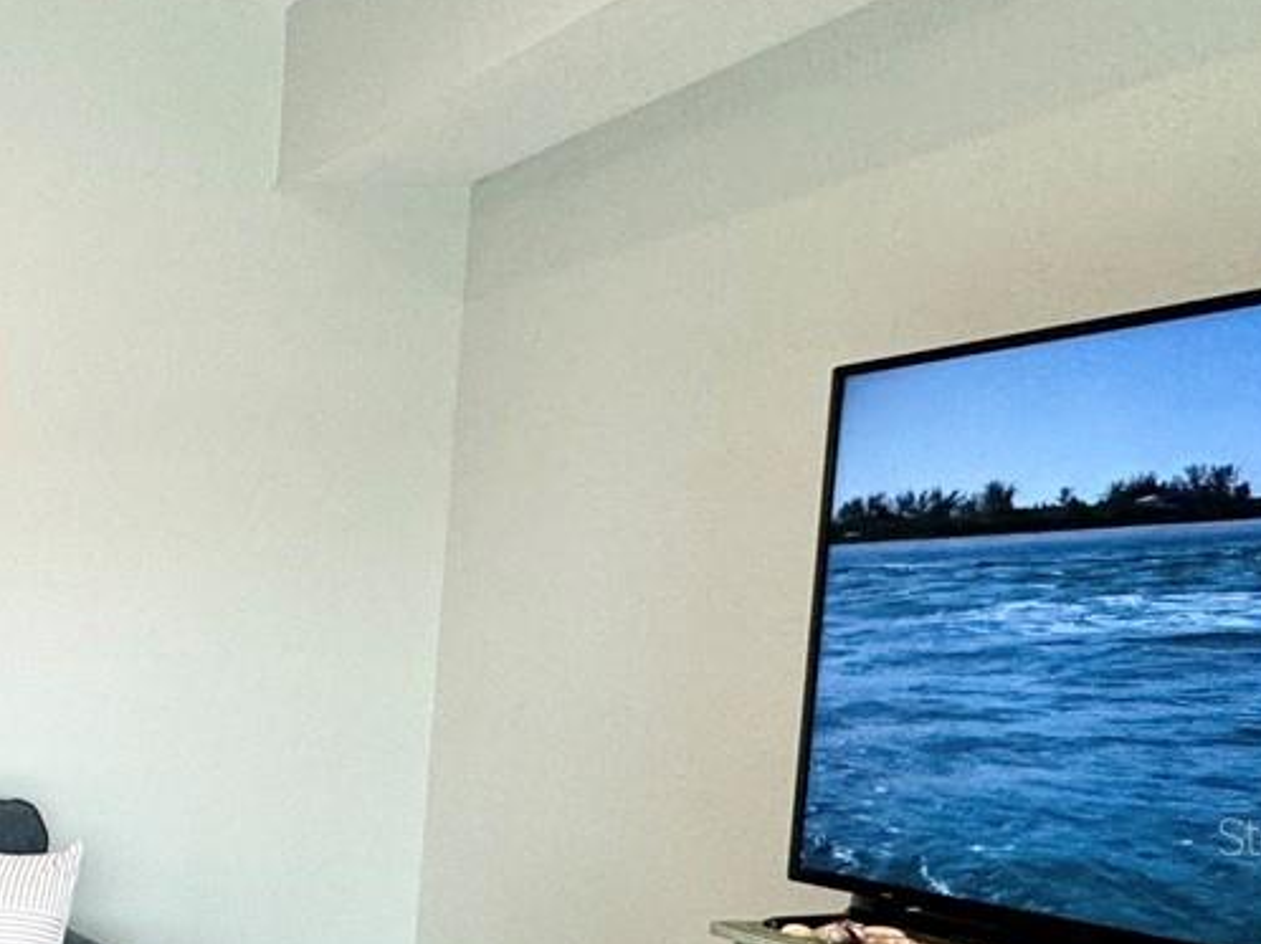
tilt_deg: -8.3
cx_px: -570
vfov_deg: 30.8
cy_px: 835
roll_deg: +0.1
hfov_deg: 29.0
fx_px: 1638
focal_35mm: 45
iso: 160
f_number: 2.2
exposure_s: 1/120
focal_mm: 2.22
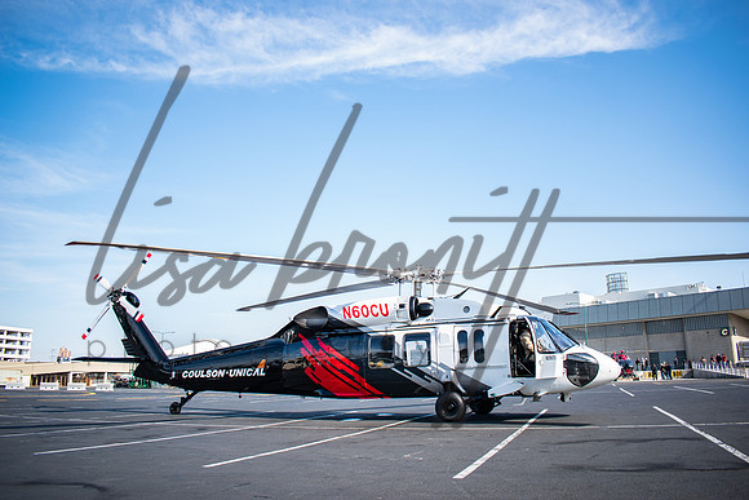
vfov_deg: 48.0
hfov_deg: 67.4
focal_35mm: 27
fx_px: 562
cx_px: 374
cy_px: 250
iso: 100
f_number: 3.5
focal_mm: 18
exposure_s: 1/250
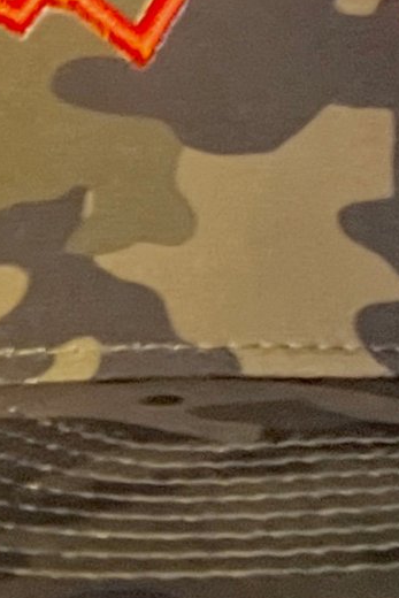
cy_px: 228
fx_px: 1595
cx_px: 54
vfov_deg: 21.2
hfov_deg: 14.1
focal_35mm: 96
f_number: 2.2
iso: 1000
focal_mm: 2.71
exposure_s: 1/15
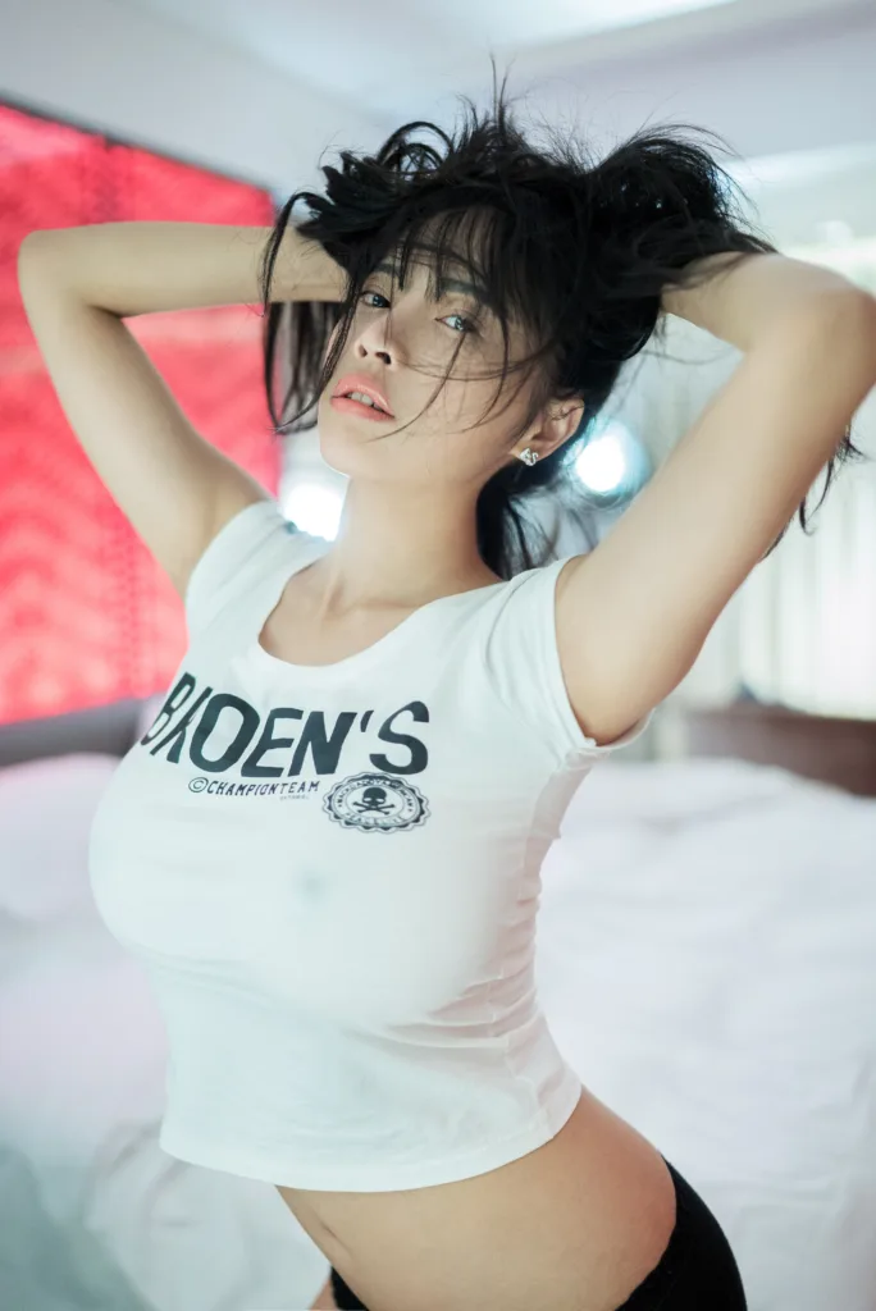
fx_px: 1276
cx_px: 438
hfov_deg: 37.9
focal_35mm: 35
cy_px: 656
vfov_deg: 54.4
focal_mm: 35
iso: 2500
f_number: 1.4
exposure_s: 1/100
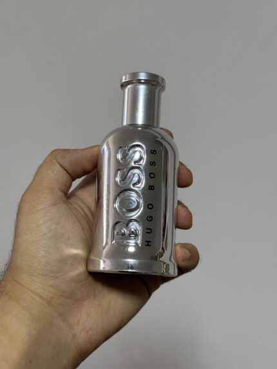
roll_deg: -3.6
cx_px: 138
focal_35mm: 48
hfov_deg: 30.3
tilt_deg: -20.2
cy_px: 184
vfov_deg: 39.6
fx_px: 512
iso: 64
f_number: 1.78
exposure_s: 1/50
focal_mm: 6.76
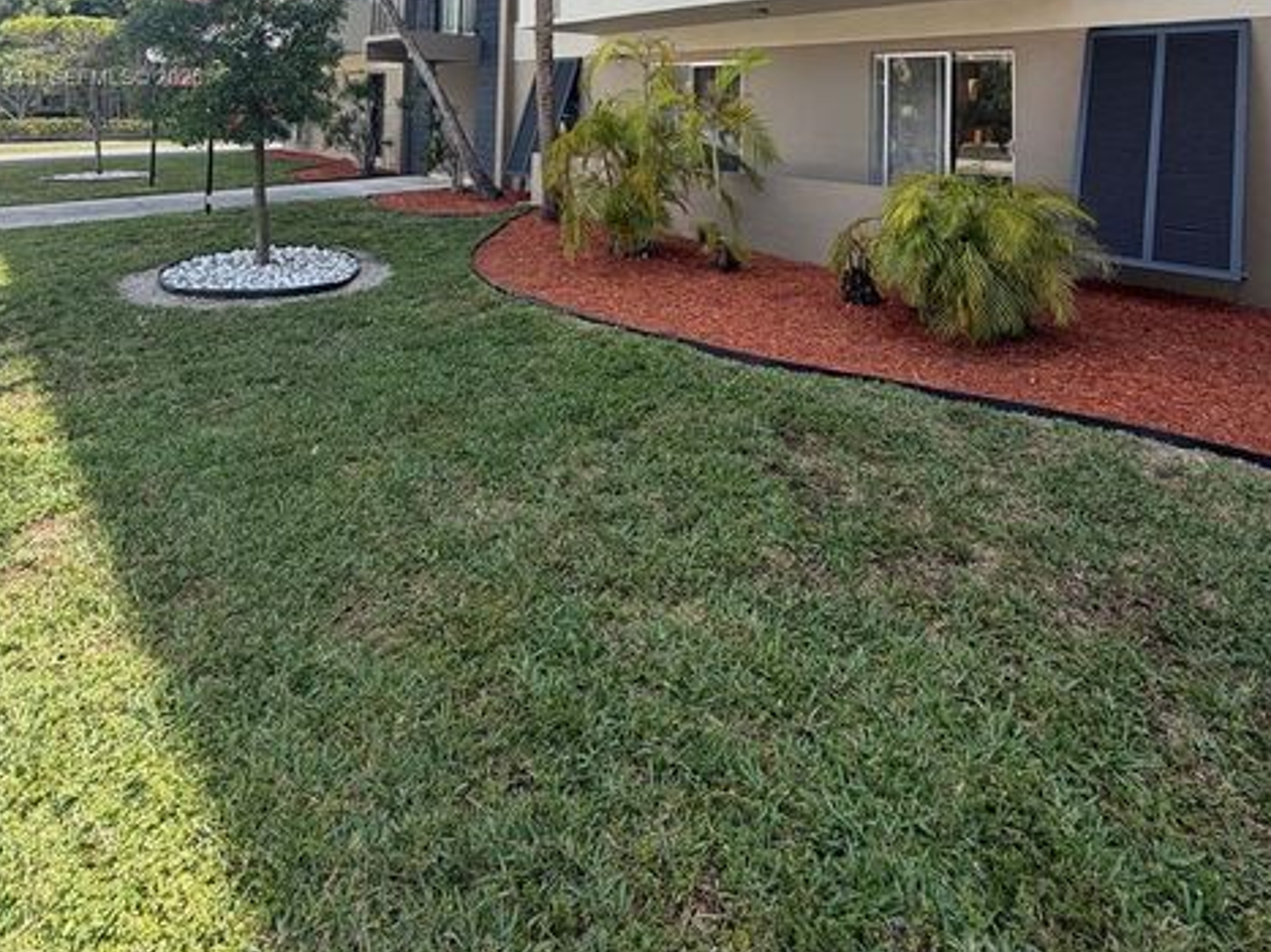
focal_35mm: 20
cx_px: 604
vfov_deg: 56.2
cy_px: 80
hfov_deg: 81.7
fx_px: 734
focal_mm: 2.22
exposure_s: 1/502
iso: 50
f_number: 2.2
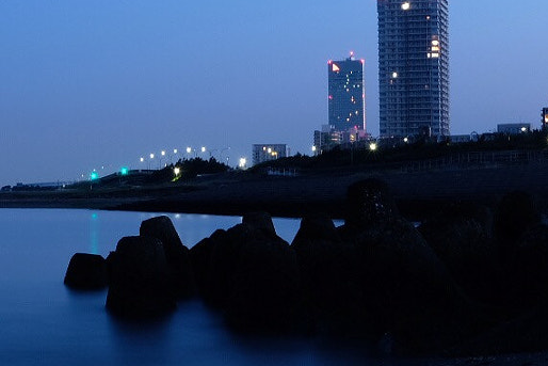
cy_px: 116
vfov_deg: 12.6
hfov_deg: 17.9
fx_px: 1660
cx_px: -85
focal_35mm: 109
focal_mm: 23
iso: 200
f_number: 16
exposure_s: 40
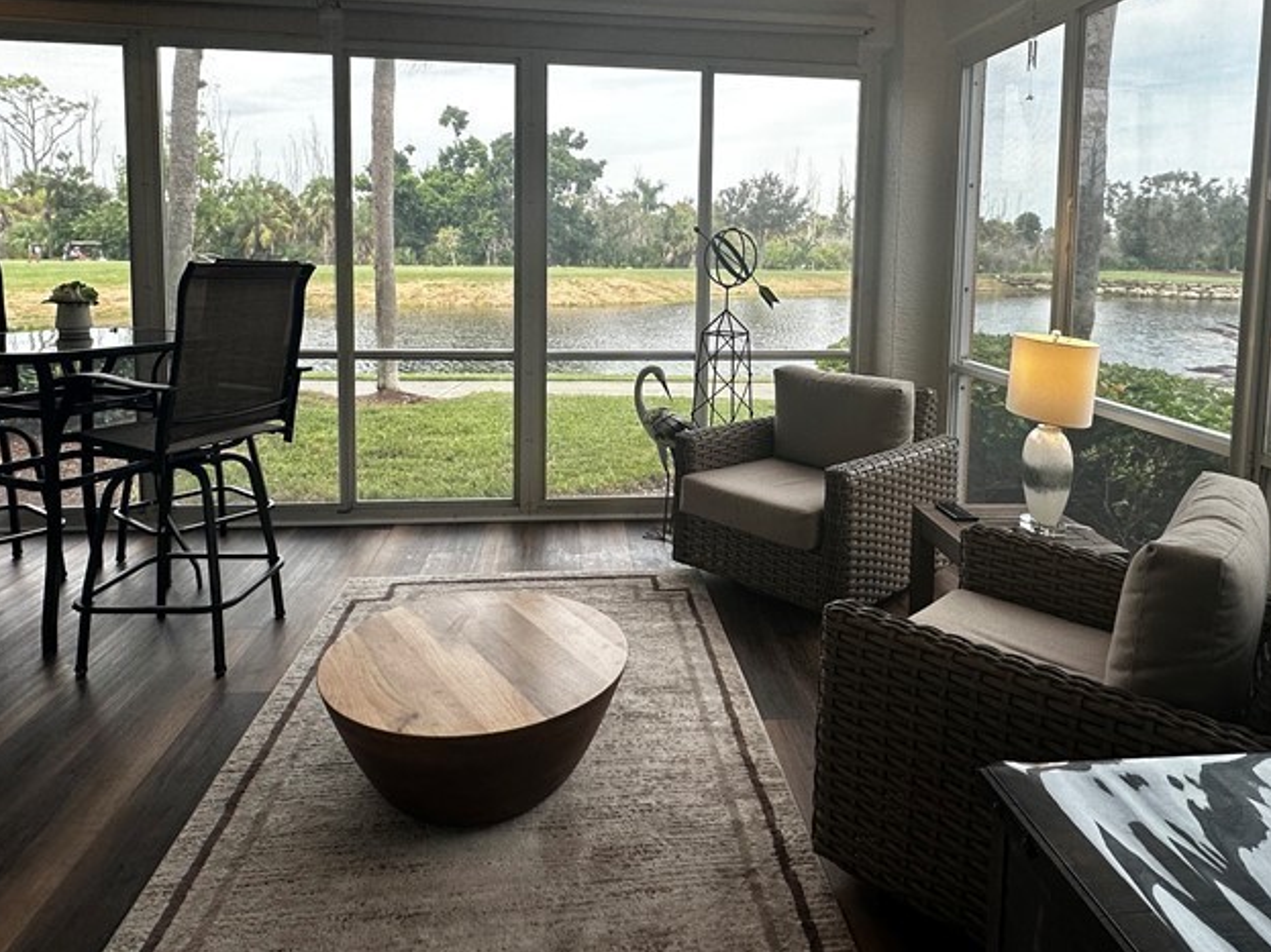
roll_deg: -0.9
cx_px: 675
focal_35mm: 23
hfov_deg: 73.9
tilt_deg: -6.0
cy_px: 318
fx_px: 844
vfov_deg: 57.6
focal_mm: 2.22
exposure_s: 1/120
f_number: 2.2
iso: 64
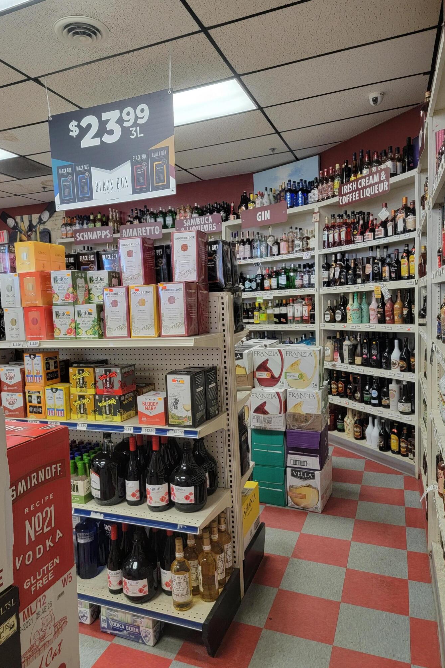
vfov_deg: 71.5
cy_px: 334
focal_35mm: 25
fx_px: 464
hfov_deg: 51.2
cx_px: 201
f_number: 1.8
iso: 250
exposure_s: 1/120
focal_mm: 6.7
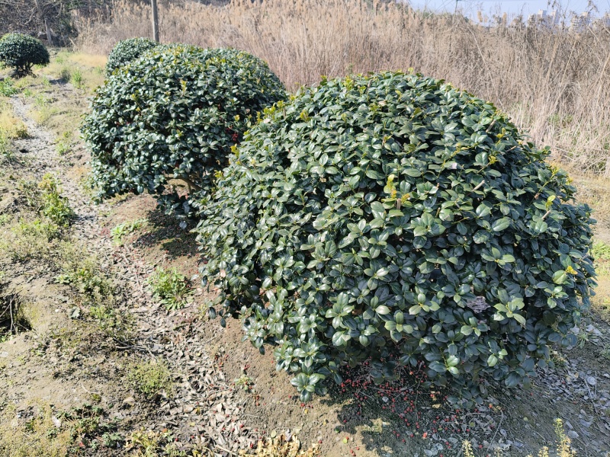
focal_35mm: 26
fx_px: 458
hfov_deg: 67.3
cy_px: 228
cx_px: 305
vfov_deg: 53.1
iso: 80
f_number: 1.8
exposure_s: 1/1144
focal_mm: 4.84
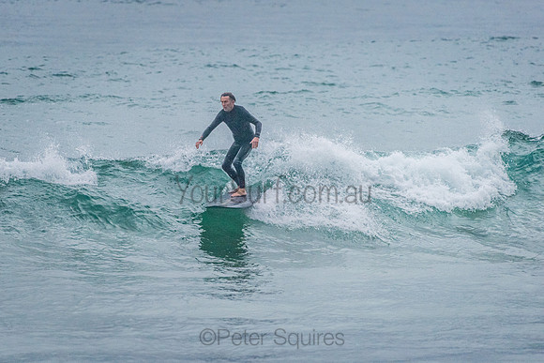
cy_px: 190
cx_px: 223
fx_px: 8919
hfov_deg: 3.5
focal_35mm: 590
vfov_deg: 2.3
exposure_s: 1/1600
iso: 2500
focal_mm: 500
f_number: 5.6
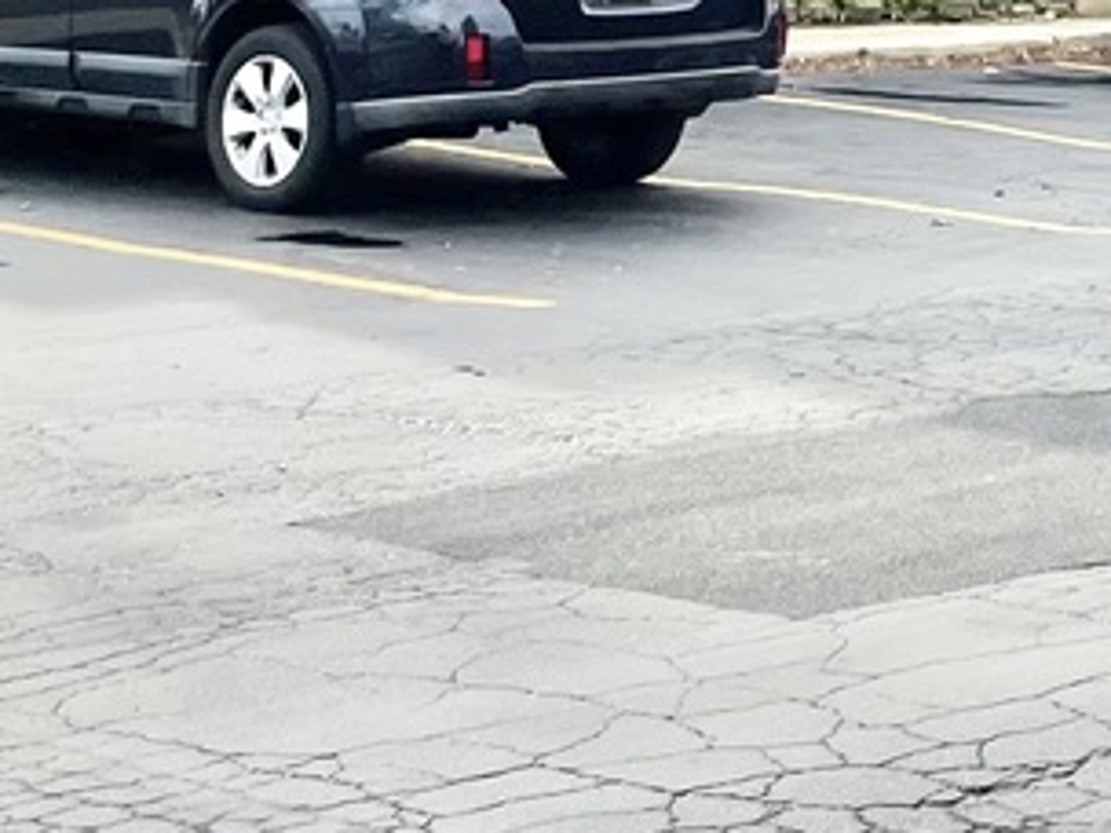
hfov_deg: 14.8
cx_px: 1696
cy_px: -548
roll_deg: +0.3
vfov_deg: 11.4
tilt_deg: +4.1
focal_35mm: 123
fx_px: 3948
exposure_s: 1/4292
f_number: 1.6
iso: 32
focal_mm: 4.2
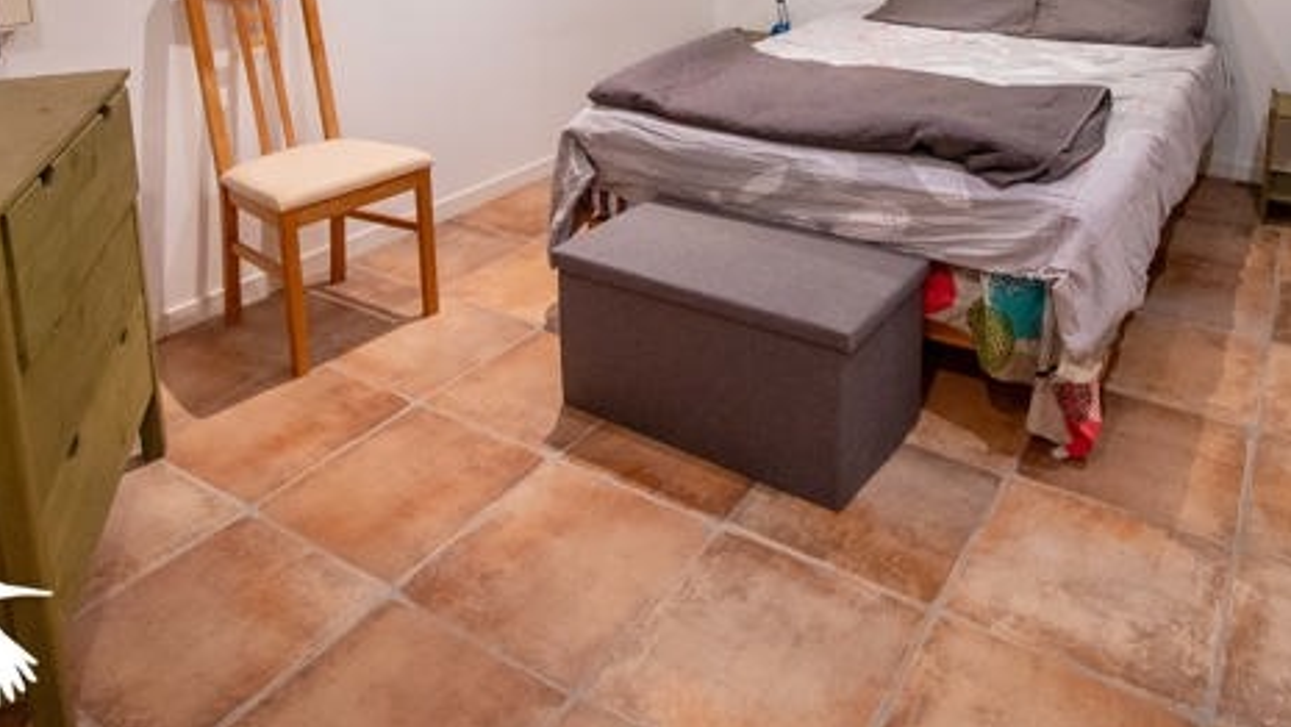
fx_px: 925
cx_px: 747
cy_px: 7
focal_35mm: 27
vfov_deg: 38.4
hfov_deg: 69.4
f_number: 5
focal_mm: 10
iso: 1250
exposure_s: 1/50
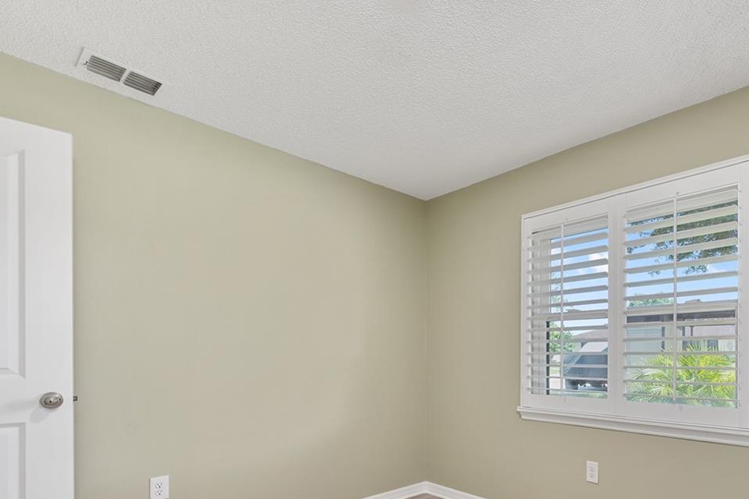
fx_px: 416
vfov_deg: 58.8
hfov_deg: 81.1
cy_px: 372
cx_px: 500
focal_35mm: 20
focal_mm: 12
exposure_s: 1/4
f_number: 8
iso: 125
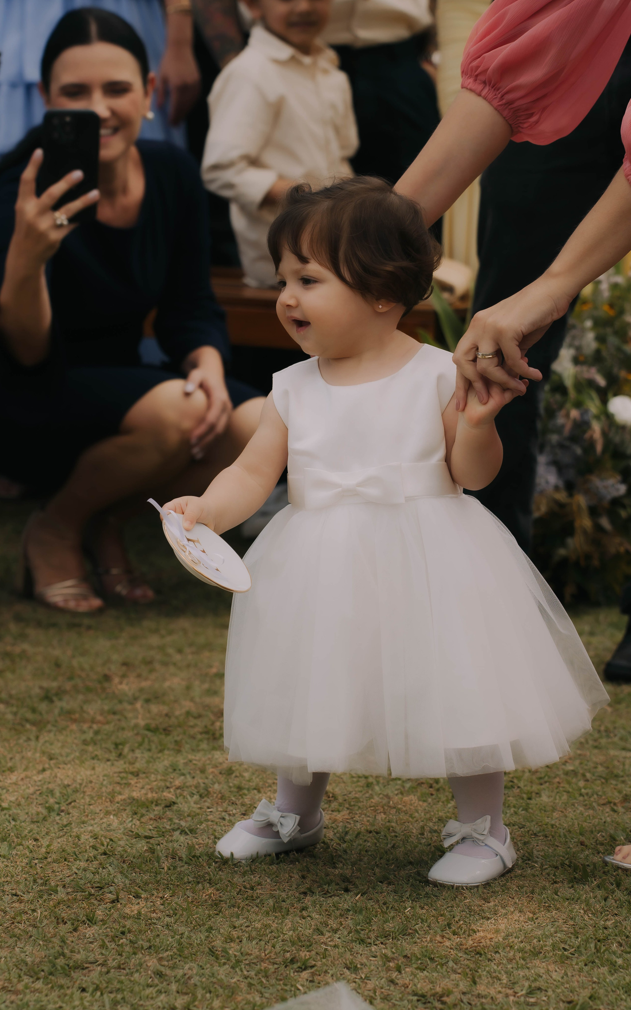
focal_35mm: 115
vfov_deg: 18.1
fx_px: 3164
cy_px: 505
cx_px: 295
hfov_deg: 11.4
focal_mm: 75
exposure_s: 1/1000
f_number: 4.5
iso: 100
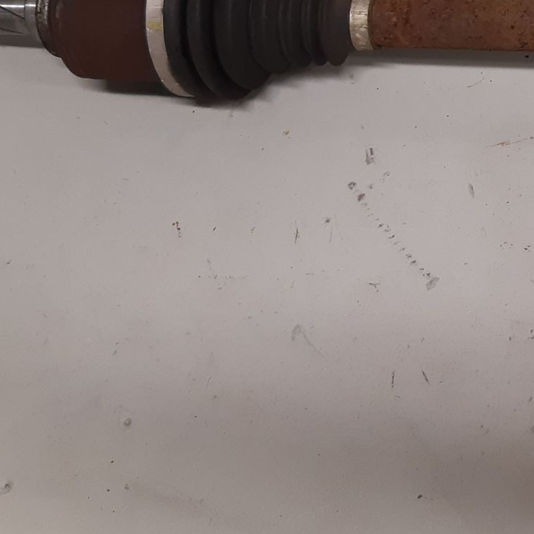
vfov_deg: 25.8
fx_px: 1100
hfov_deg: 25.3
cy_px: -12
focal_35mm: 63
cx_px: 590
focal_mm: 3.93
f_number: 1.7
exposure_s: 1/50
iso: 125
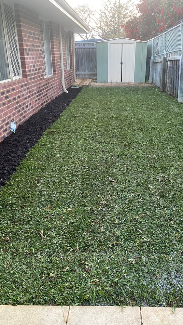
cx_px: 113
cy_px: 161
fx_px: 250
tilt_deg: -23.2
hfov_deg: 39.9
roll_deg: +0.5
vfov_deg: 66.1
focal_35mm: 29
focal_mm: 4.25
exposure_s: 1/60
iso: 250
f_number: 1.8
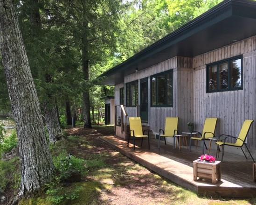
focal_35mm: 33
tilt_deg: +0.6
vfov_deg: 44.5
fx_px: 250
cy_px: 104
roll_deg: +0.3
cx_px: 124
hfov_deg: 54.2
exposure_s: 1/200
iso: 25
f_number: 2.2
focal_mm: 4.15
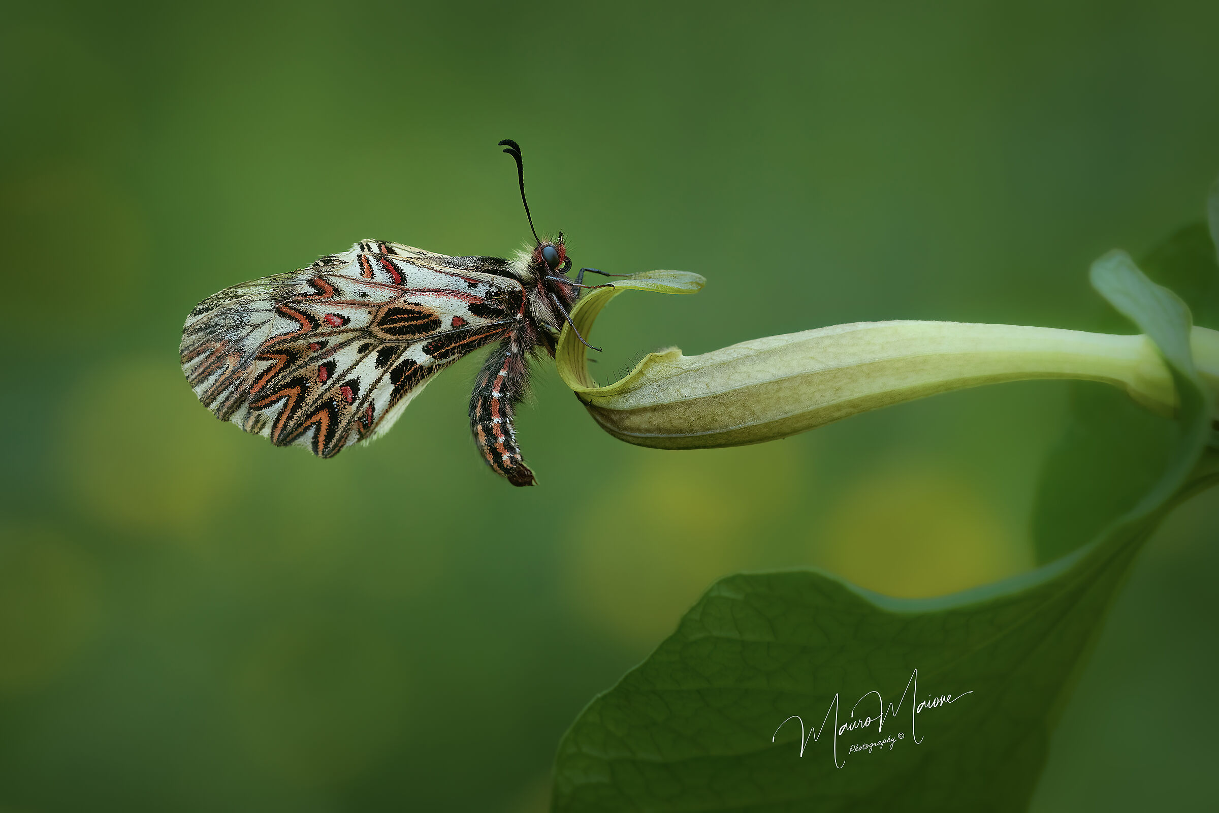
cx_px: 610
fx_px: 5079
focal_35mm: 150
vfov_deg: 9.1
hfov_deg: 13.7
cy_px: 406
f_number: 10
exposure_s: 1/125
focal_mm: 150
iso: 2000
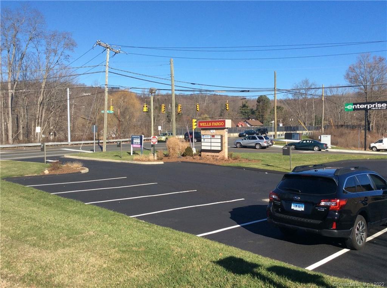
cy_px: 144
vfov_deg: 44.0
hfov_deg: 56.9
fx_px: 357
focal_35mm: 32
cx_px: 194
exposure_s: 1/1217
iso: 32
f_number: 2.4
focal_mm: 3.3
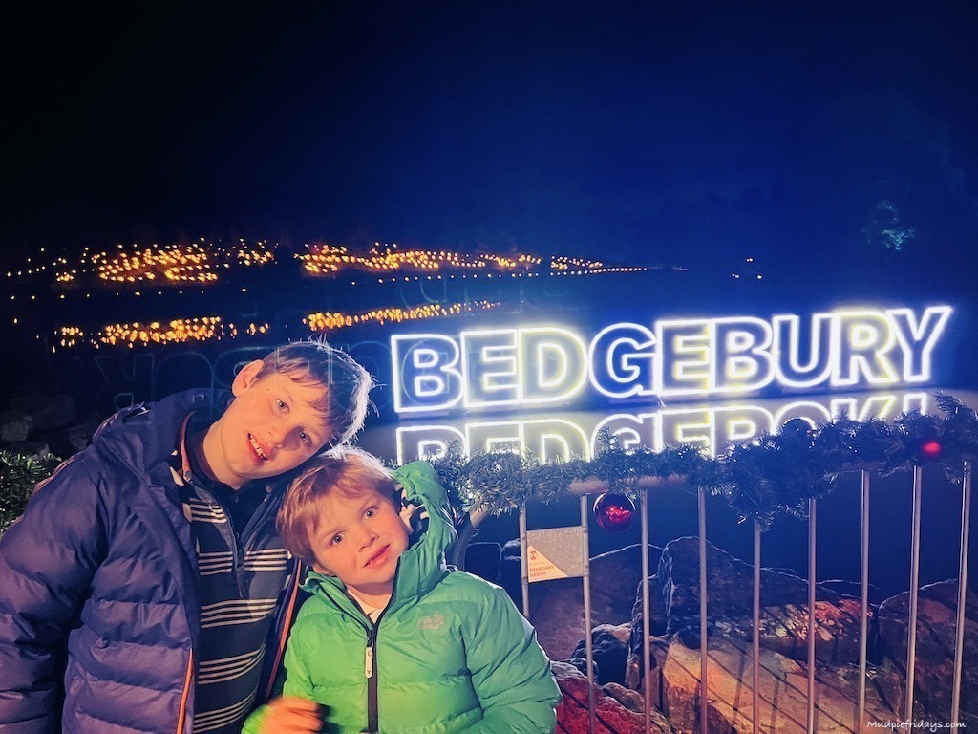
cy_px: 367
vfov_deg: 53.1
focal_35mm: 26
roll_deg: +2.5
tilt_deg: -7.9
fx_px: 735
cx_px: 489
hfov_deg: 67.3
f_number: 1.5
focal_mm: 5.7
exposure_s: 1/25
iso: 500
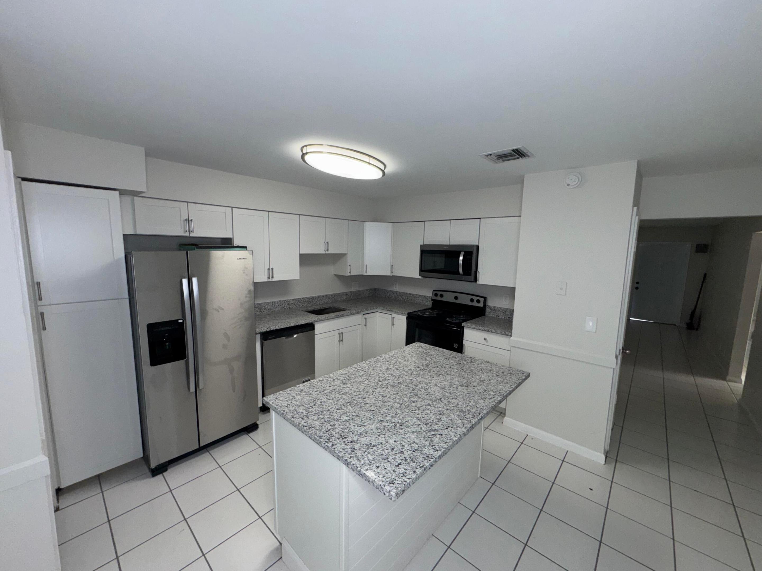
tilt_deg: -7.1
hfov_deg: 102.1
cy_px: 286
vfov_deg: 85.7
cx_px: 381
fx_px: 308
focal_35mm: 14
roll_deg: -1.2
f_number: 2.2
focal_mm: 2.22
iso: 50
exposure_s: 1/122
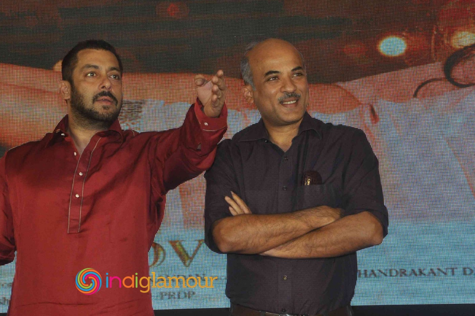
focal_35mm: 133
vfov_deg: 10.3
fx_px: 1753
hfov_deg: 15.4
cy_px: 185
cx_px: 146
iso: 800
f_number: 10
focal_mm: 58
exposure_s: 1/250
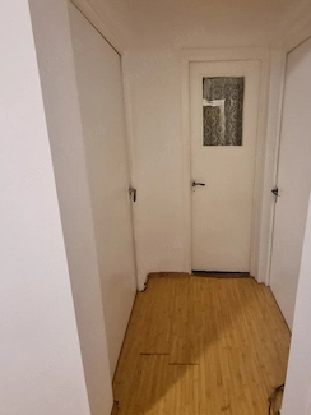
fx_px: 192
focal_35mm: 16
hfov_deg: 77.1
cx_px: 189
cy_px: 170
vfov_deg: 93.5
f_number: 2.2
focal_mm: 2.2
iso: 500
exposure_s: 1/33
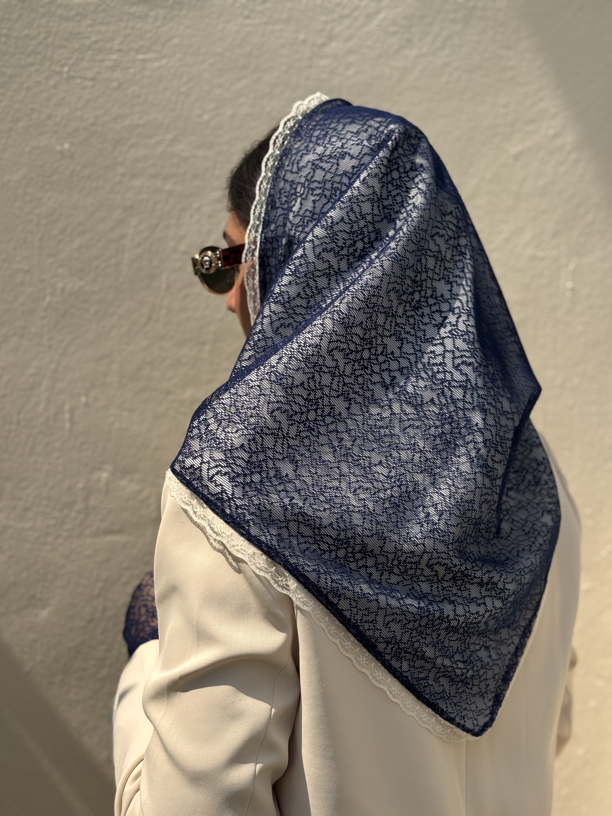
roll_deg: +0.5
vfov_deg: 39.7
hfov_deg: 30.3
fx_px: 1131
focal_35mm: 48
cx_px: 306
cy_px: 408
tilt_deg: -7.4
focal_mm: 6.76
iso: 64
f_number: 1.78
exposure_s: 1/5376
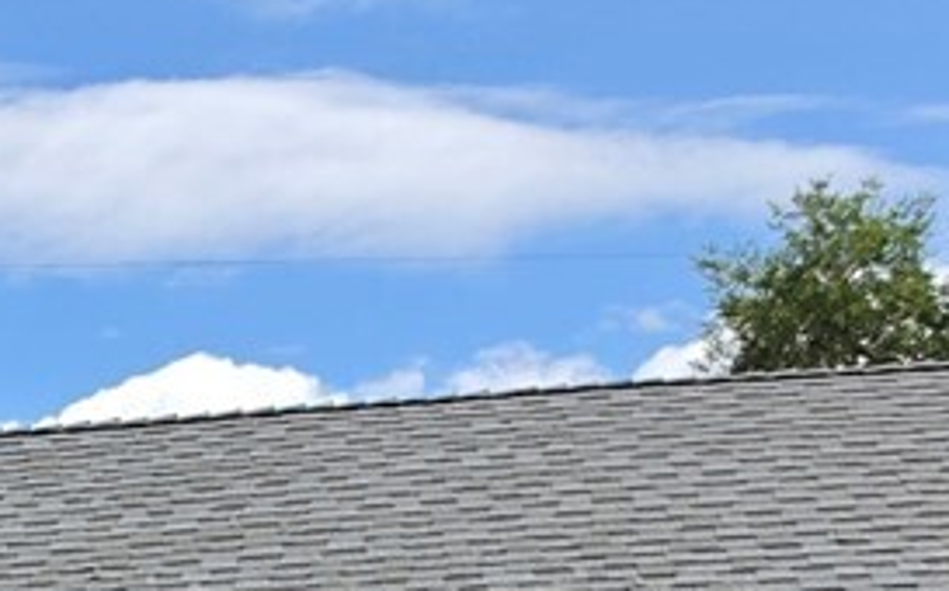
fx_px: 3695
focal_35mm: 143
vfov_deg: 8.0
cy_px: 1672
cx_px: -1022
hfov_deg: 12.6
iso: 64
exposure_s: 1/7058
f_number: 1.4
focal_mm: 6.5
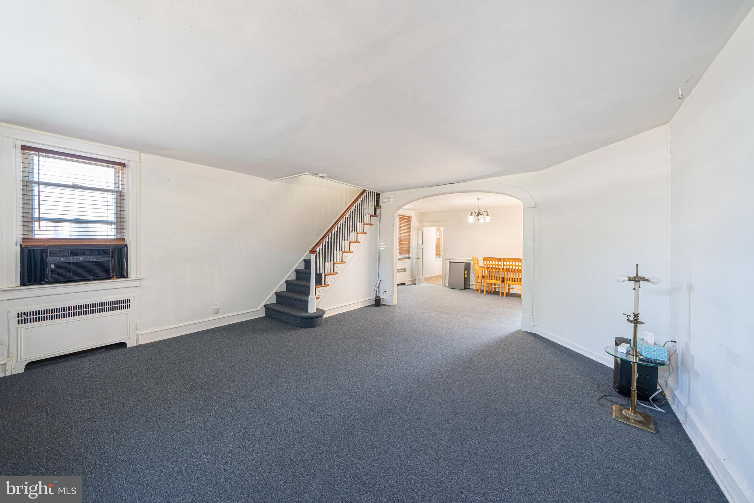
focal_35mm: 12
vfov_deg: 90.0
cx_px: 377
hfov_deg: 112.6
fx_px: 251
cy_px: 252
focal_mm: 12
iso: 250
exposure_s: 1/4
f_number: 7.1
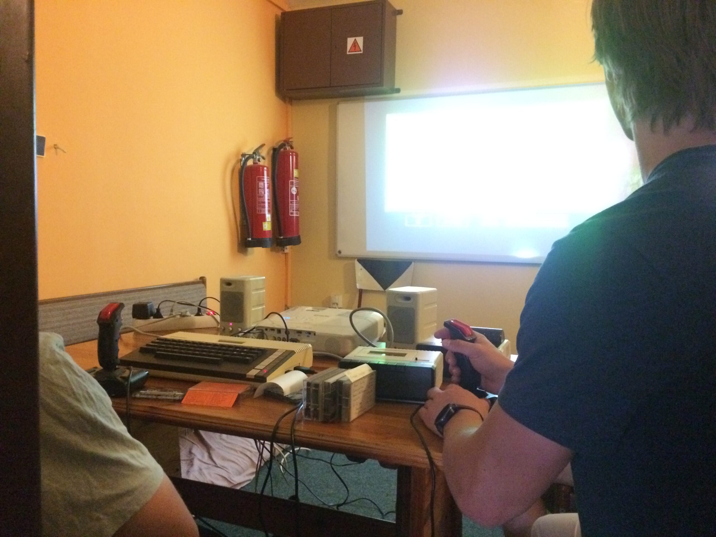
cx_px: 358
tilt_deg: -4.5
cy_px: 268
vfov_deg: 48.2
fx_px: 600
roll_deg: -0.1
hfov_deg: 61.7
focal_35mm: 29
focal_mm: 4.15
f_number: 2.2
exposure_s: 1/17
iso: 800
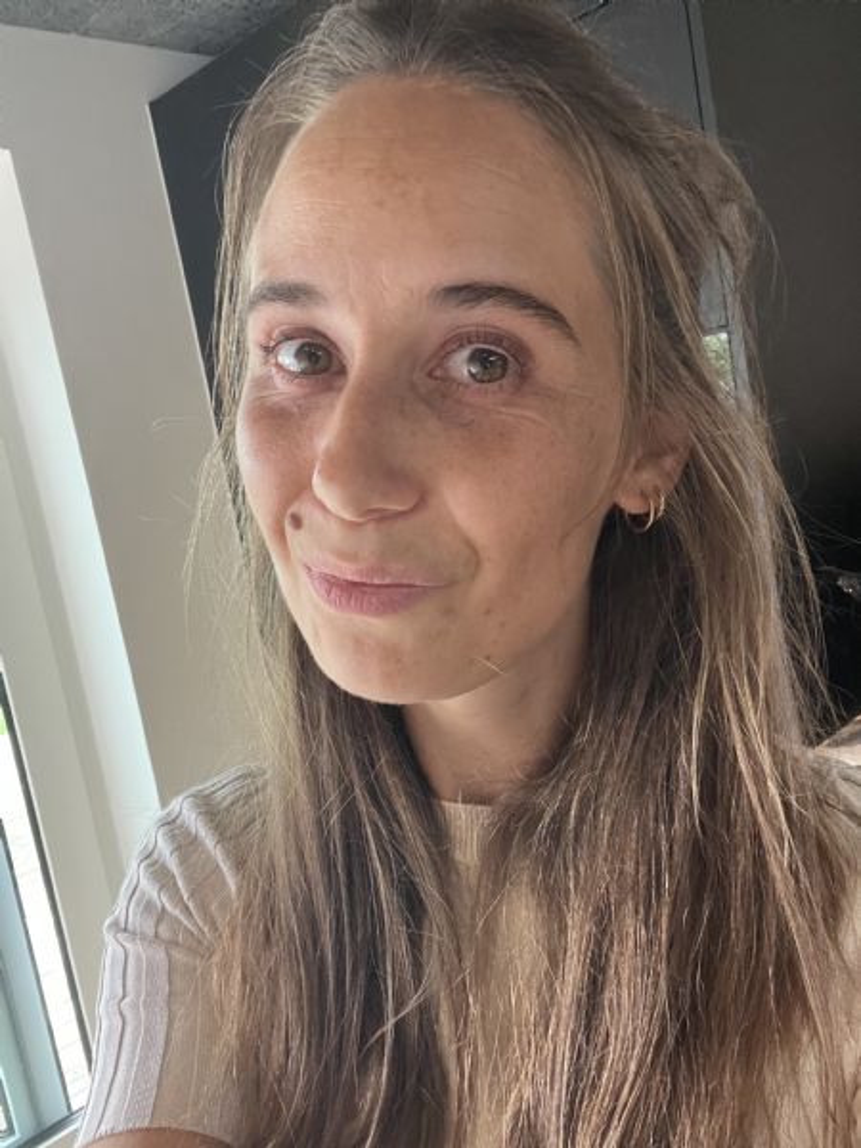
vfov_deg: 60.0
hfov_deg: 46.8
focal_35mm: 30
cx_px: 430
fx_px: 995
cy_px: 574
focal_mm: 2.71
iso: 200
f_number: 2.2
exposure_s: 1/50
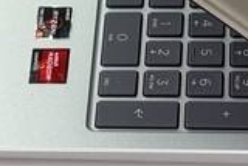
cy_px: -209
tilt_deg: -40.6
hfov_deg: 8.2
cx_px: 146
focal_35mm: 250
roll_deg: +4.7
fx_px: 1724
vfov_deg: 5.4
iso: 50
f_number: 1.78
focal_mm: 6.76
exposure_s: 1/164
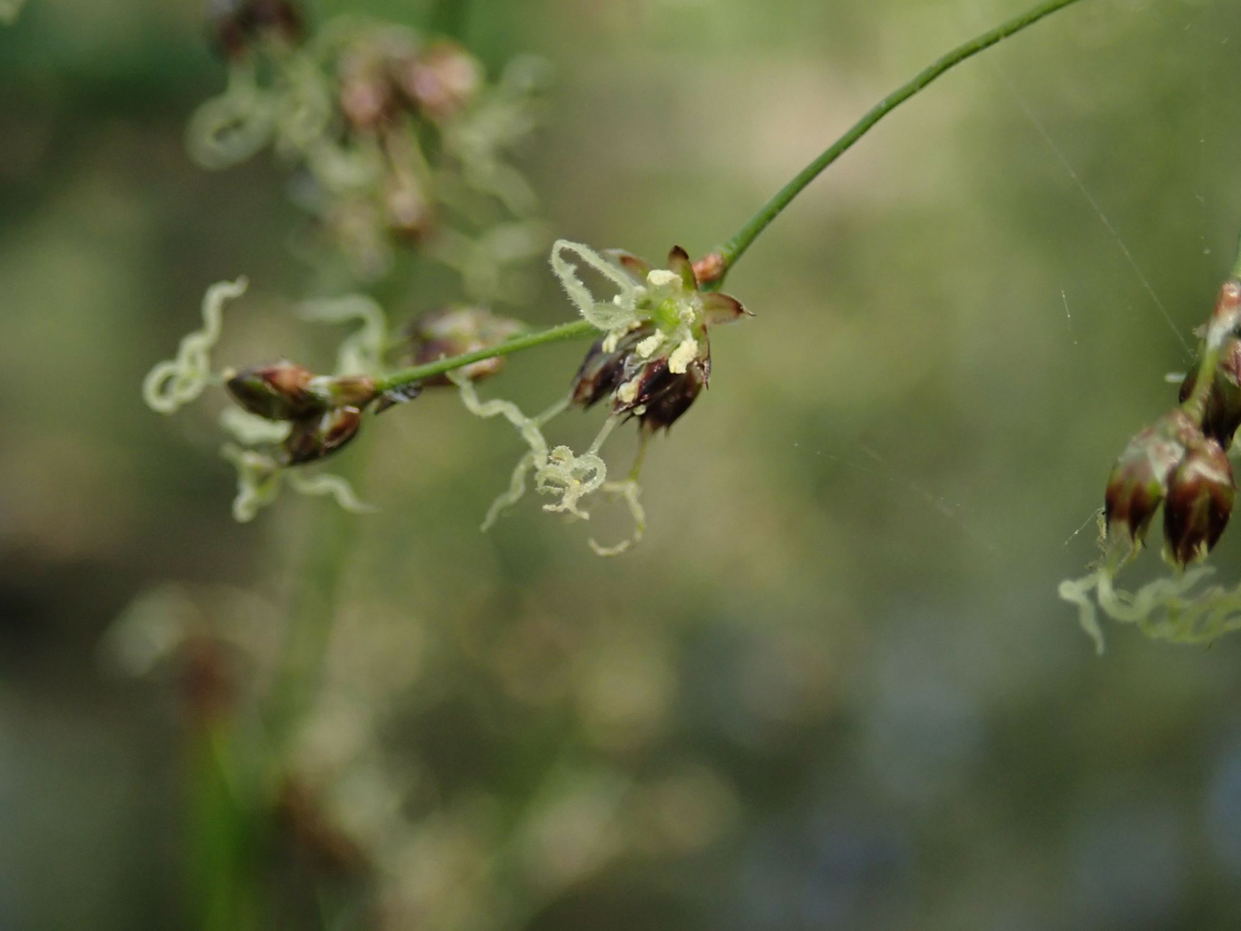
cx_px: 620
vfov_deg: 22.6
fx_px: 2330
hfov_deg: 29.8
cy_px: 466
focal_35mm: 65
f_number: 3.8
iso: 320
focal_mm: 11.78
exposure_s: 1/250
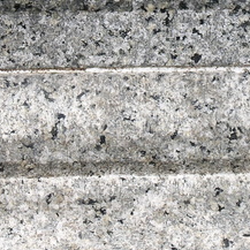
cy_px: -45
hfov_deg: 4.7
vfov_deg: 4.7
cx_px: 179
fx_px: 3031
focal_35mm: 371
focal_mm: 29.3
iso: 50
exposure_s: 1/153
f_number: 5.2
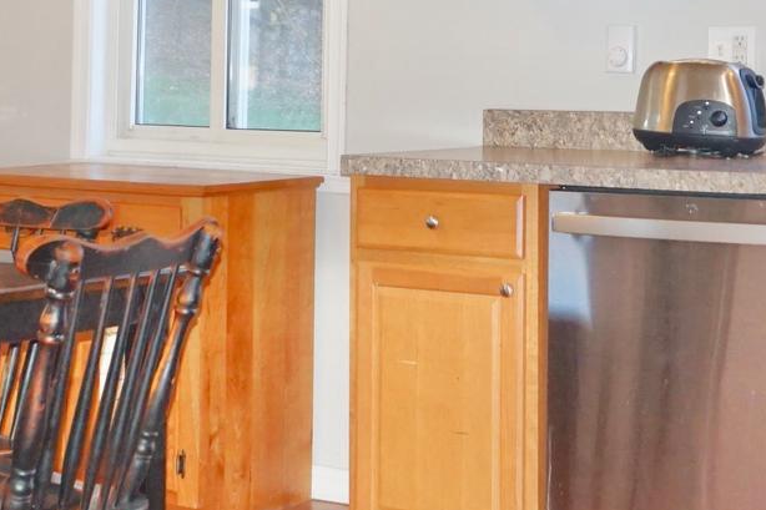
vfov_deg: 16.7
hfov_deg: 25.4
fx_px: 1702
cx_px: 369
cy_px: 21
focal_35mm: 80
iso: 800
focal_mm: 16
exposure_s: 1/160
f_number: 4
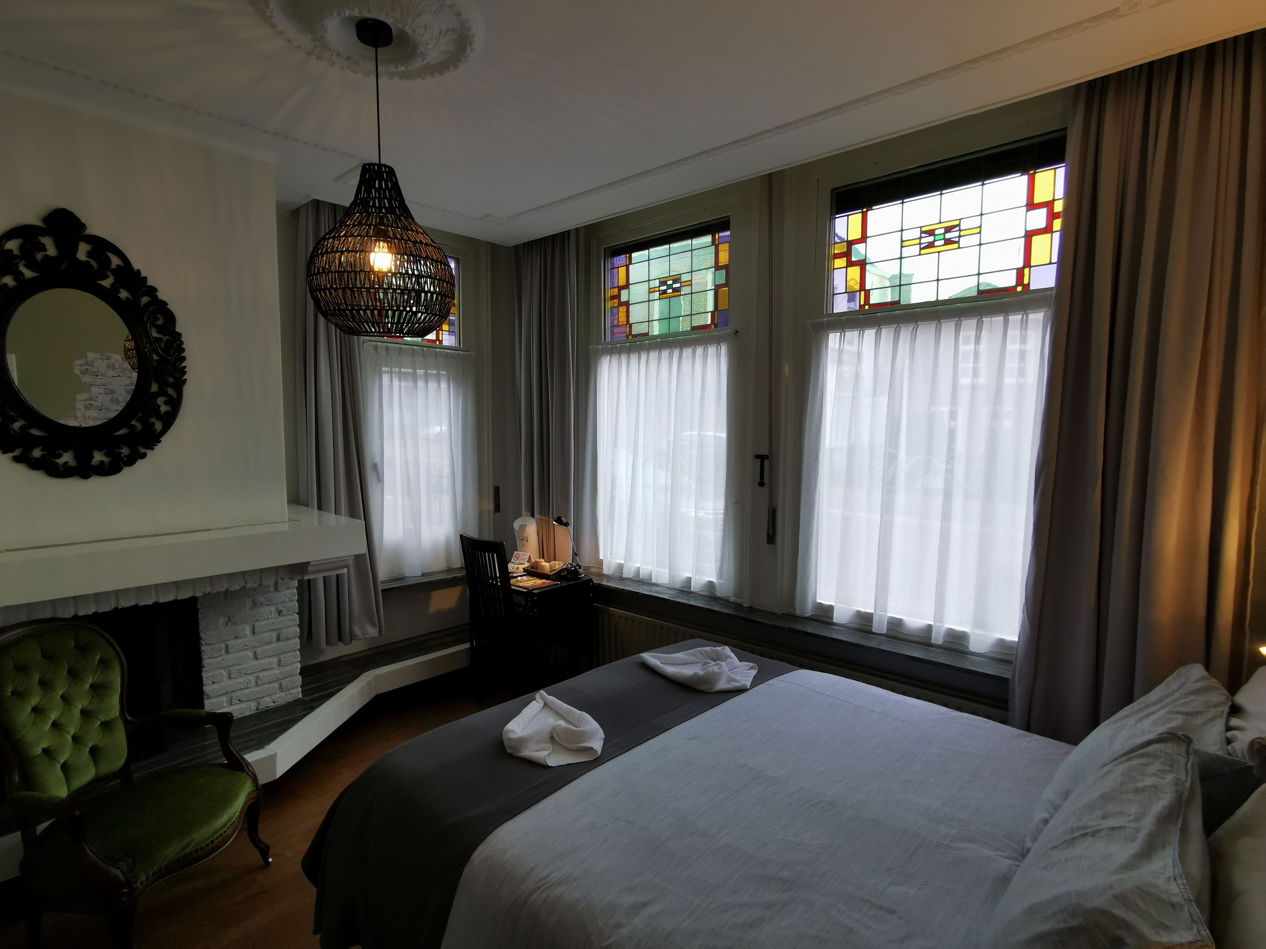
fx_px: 658
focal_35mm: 18
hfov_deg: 87.8
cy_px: 474
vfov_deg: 71.6
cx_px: 633
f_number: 2.2
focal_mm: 2.35
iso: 80
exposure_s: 1/50
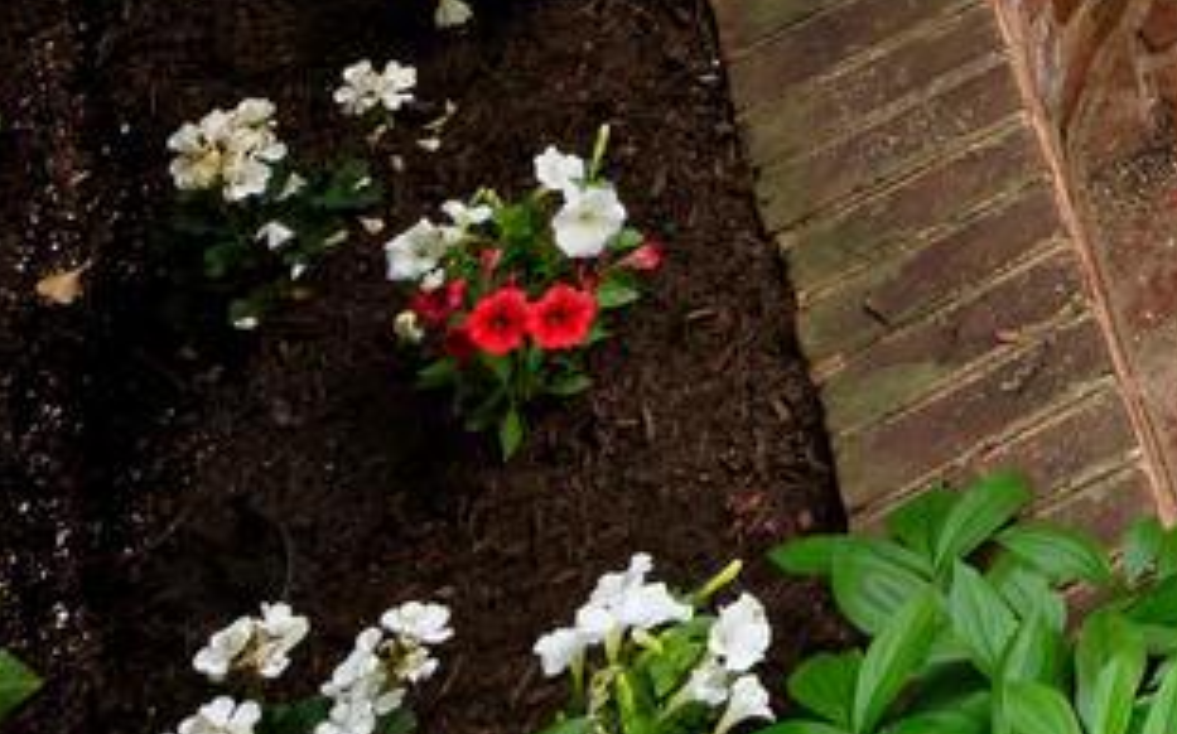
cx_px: 2445
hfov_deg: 16.2
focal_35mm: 94
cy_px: -1404
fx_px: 3014
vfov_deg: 10.4
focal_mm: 14
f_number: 10
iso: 320
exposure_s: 1/80
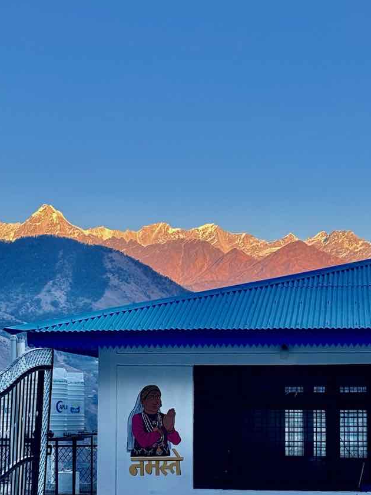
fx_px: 1143
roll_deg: +0.2
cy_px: 336
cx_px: 231
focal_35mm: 80
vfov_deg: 24.3
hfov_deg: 18.4
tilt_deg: +4.1
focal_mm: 6.76
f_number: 1.78
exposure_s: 1/843
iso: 64
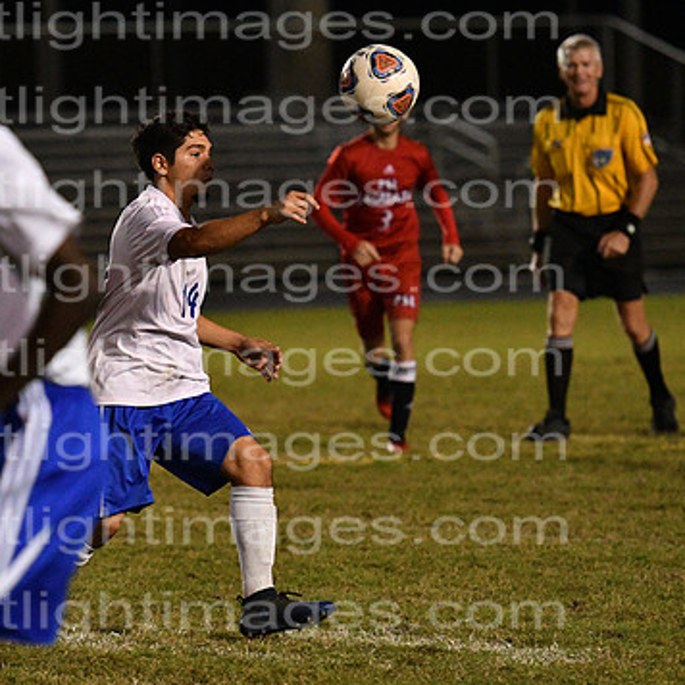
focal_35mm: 332
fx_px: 7433
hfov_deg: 5.3
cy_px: 320
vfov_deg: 5.3
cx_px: 131
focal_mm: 160
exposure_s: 1/1000
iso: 6400
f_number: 4
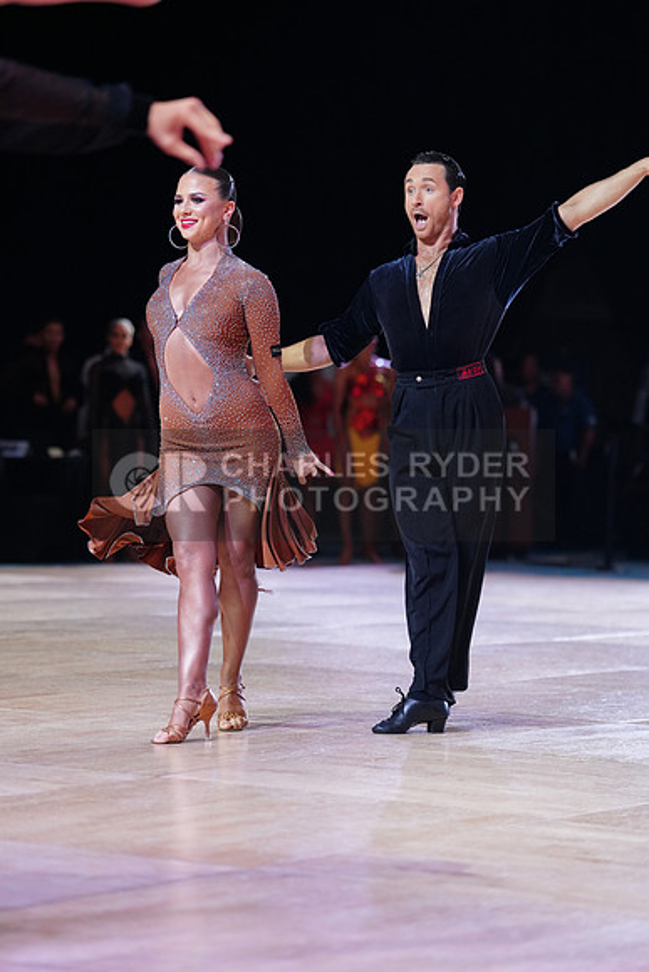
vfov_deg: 18.1
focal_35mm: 113
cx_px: 324
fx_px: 3054
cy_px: 486
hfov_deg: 12.1
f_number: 2.8
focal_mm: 113
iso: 2000
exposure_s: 1/500
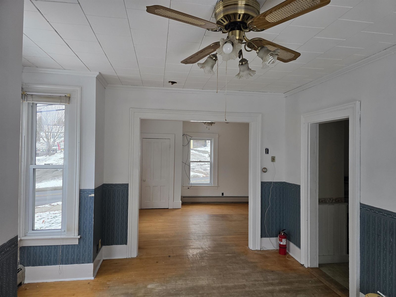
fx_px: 263
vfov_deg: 58.9
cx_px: 198
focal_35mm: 23
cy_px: 148
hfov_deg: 73.9
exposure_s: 1/180
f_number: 1.7
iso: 160
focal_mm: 6.3
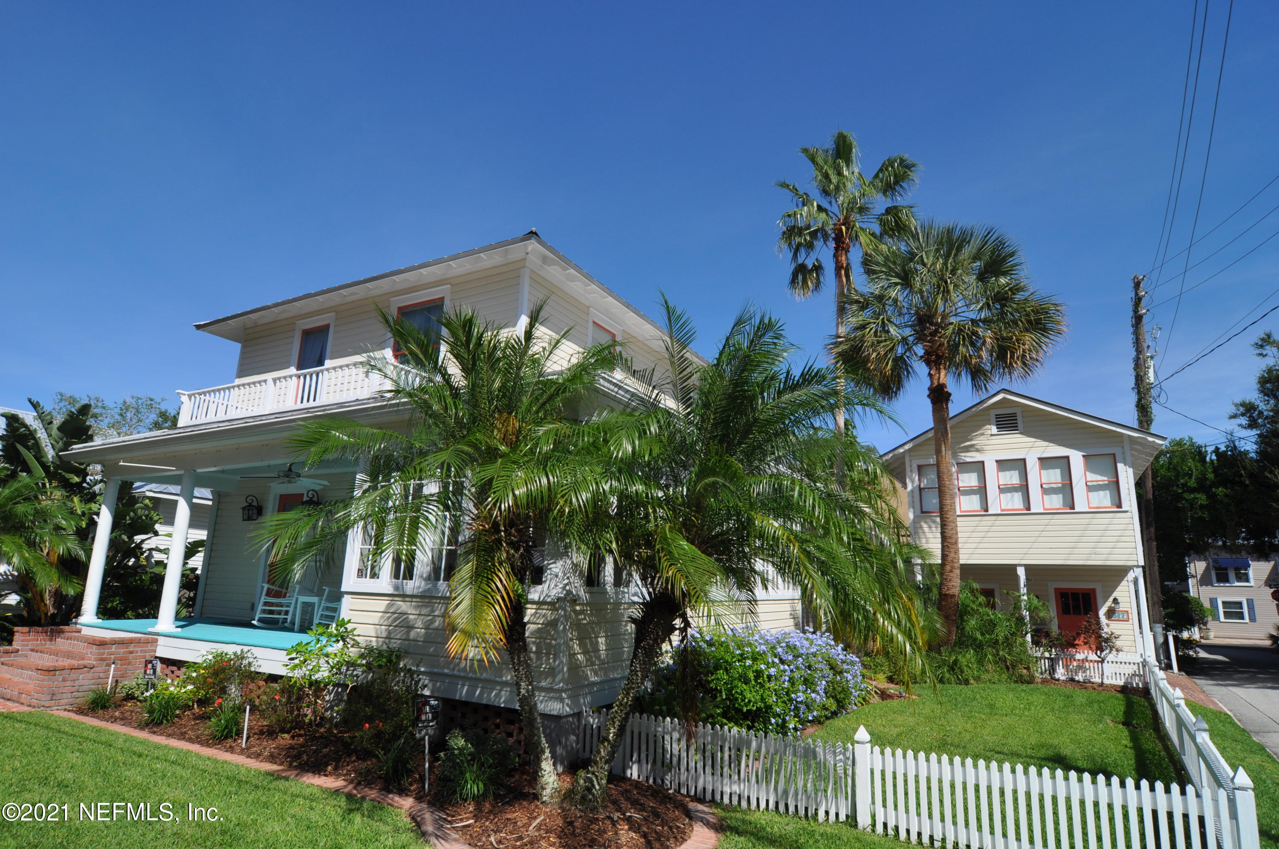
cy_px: 424
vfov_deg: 67.2
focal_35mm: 18
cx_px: 640
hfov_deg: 90.1
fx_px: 639
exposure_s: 1/400
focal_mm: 12
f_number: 10
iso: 200
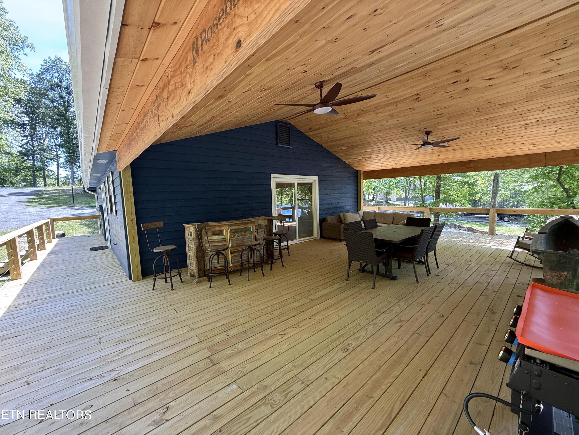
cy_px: 218
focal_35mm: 14
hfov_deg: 102.1
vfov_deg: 85.7
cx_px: 290
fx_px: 234
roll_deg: +1.6
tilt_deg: -3.9
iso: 64
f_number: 2.2
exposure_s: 1/99
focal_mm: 2.22
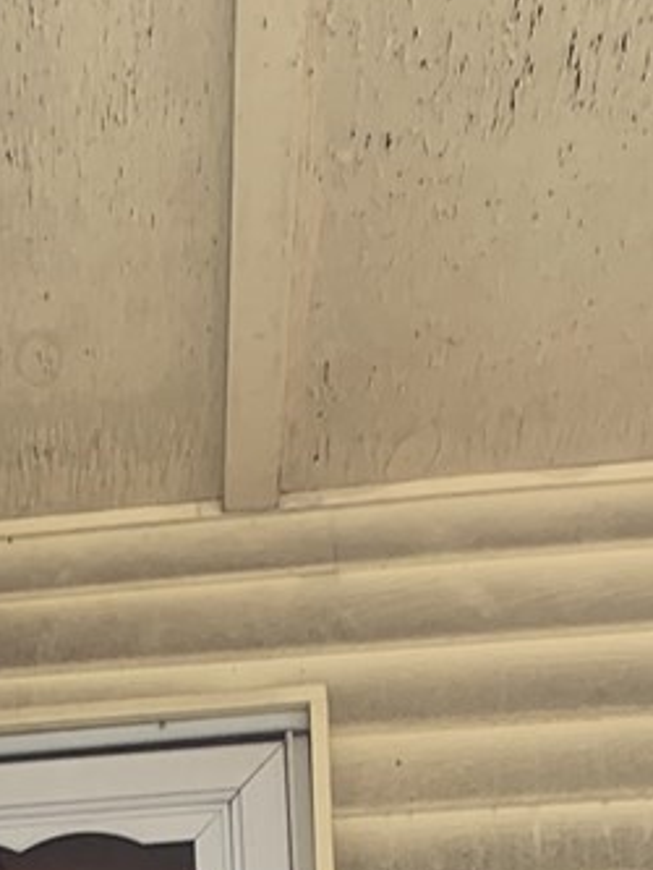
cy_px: 1703
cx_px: -175
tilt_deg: +7.7
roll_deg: +2.2
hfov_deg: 12.0
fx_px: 3016
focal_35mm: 120
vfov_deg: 14.0
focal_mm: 4.25
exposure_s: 1/163
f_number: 1.8
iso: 25
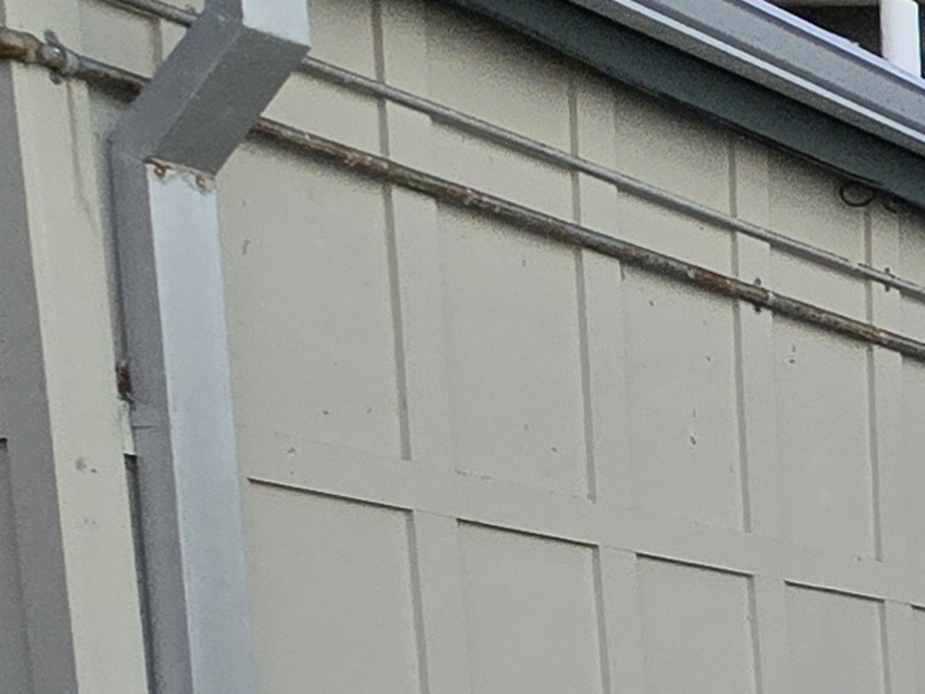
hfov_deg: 12.7
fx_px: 2217
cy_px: 1224
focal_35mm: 83
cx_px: 2554
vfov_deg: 15.4
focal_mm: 2.2
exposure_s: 1/2049
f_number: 2.2
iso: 50
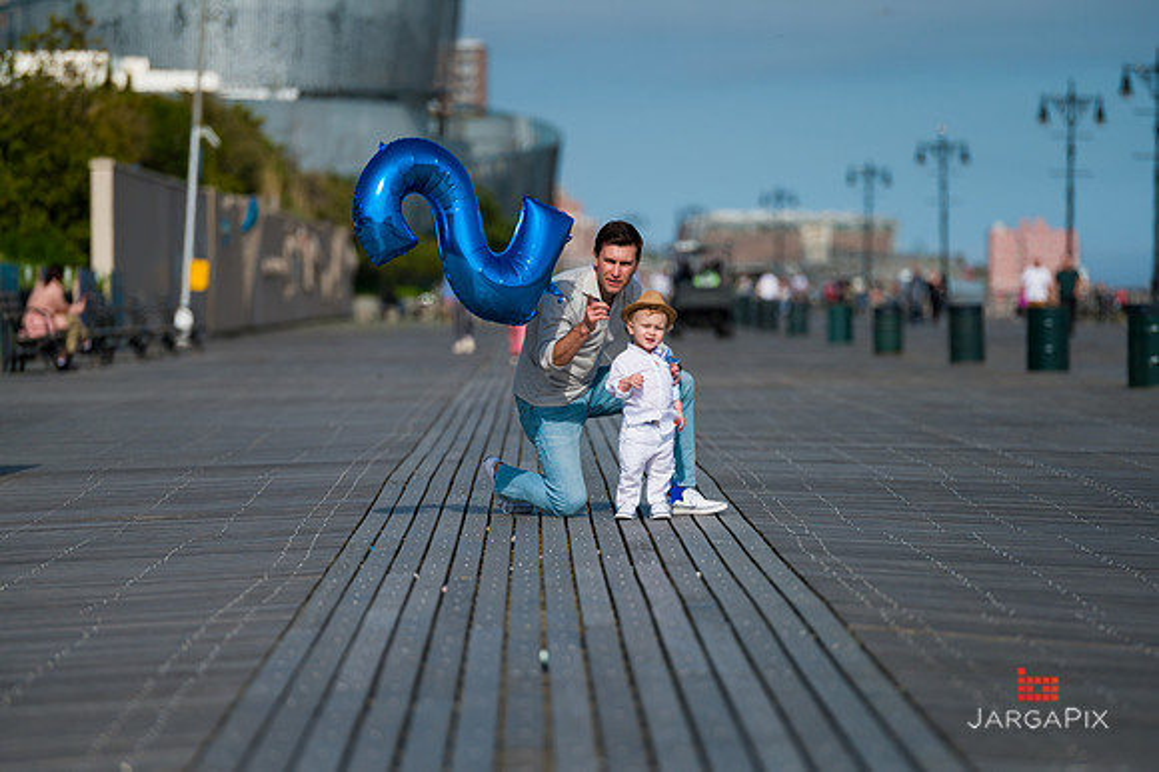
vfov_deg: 6.9
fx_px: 6435
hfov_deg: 10.3
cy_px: 386
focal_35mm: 200
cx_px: 580
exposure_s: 1/6400
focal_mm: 200
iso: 200
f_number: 4
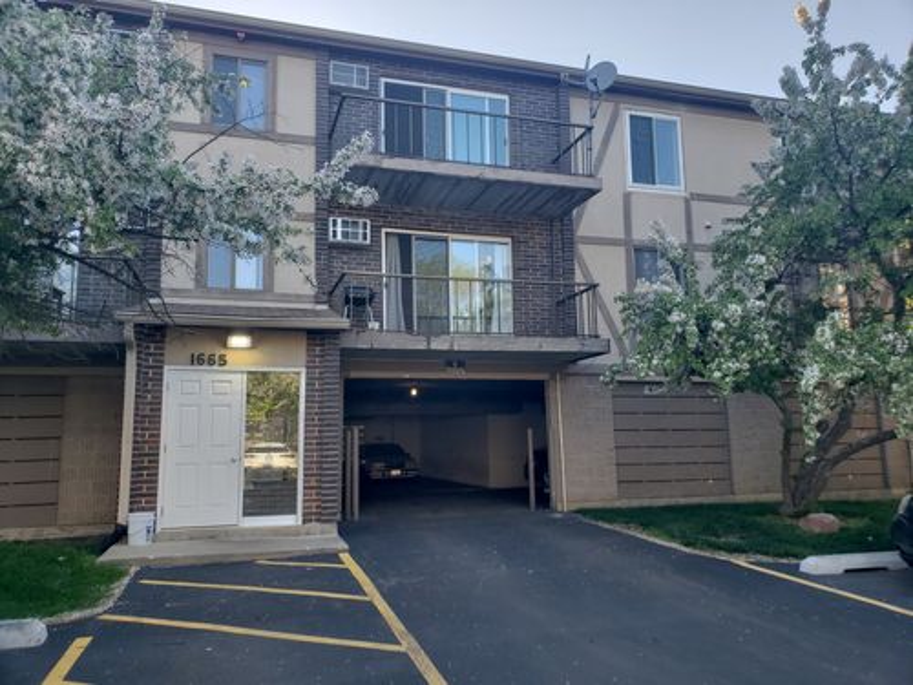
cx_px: 456
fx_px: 686
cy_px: 342
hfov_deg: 67.3
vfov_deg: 53.1
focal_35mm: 26
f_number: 2.4
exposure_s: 1/118
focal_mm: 4.3
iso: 50
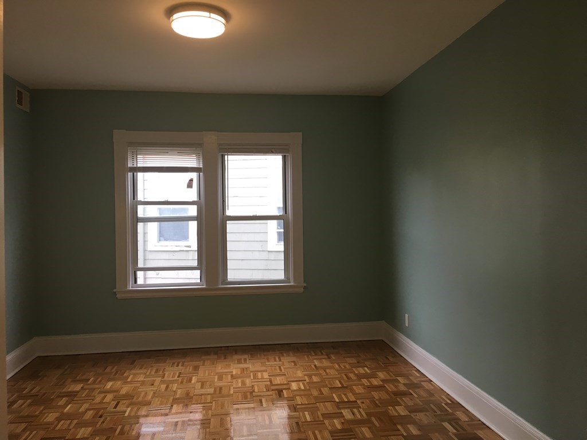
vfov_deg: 48.2
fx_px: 492
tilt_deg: +0.8
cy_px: 220
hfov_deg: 61.7
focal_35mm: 29
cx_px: 294
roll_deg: +0.4
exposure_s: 1/30
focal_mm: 4.15
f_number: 2.2
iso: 25
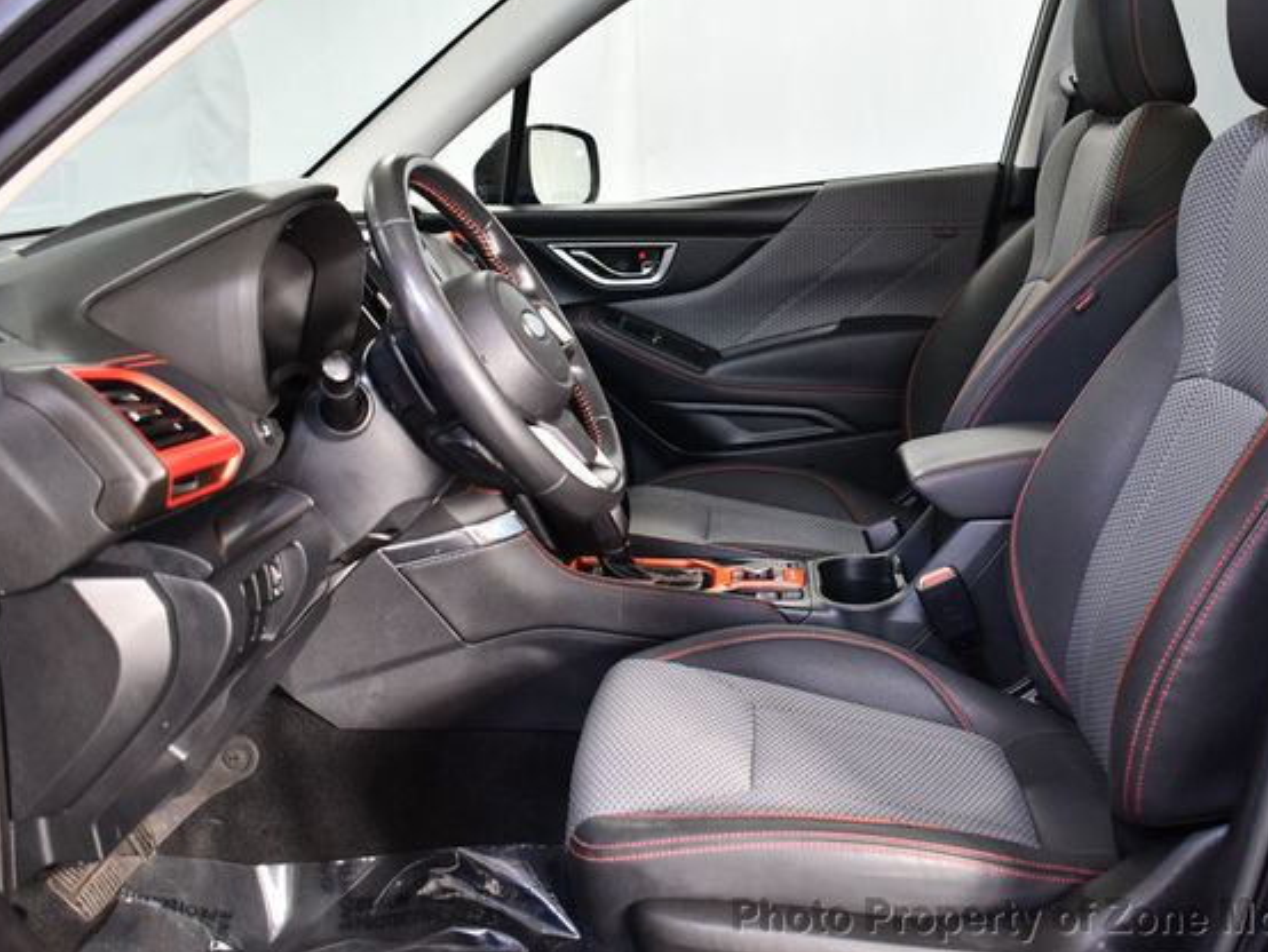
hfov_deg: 46.7
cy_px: 471
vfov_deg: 36.0
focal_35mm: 40
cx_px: 705
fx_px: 1466
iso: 1250
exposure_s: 1/125
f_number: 3.5
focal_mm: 18
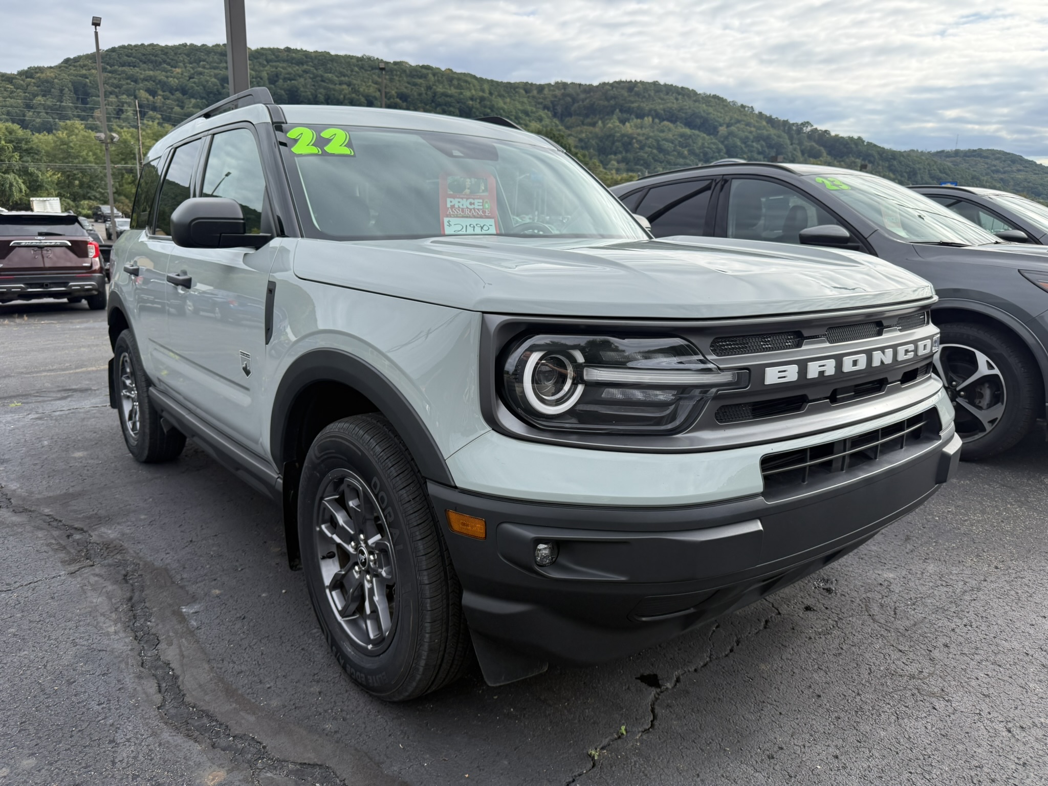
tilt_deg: -14.1
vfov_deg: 56.8
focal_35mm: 24
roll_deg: -2.0
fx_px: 727
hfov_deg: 71.6
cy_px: 393
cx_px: 524
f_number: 1.78
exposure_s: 1/2110
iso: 100
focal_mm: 6.76
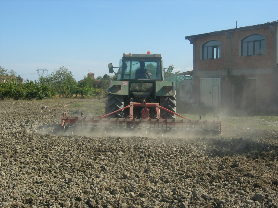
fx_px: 410
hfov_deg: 37.5
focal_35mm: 51
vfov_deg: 28.6
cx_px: 139
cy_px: 104
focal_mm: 10.6
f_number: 5.4
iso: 64
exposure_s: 1/399
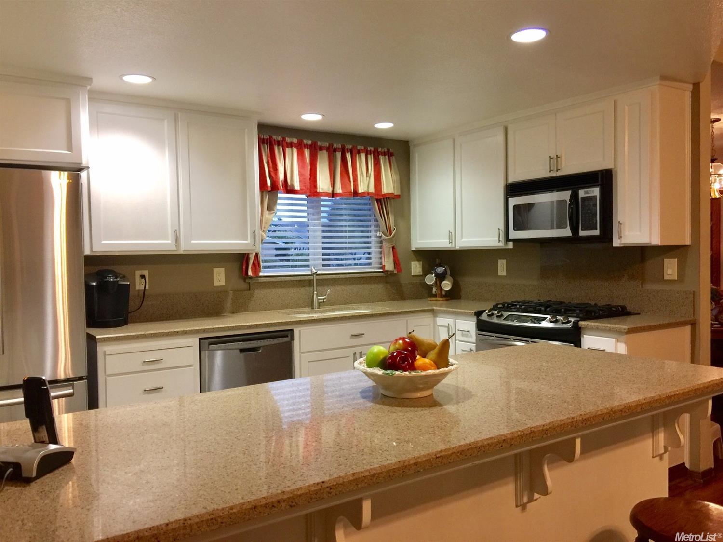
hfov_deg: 61.7
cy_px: 271
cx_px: 362
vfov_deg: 48.2
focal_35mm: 29
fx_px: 606
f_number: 2.2
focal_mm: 4.15
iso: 40
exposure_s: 1/15
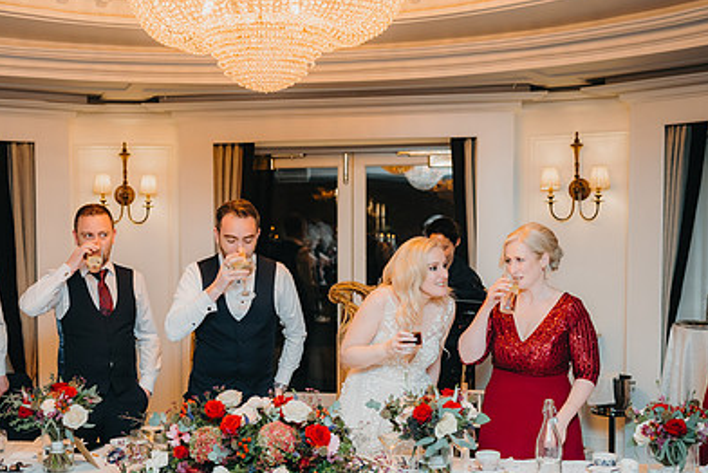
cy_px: 290
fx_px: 1063
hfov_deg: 36.6
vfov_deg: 25.0
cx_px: 268
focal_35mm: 54
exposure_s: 1/200
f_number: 2
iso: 400
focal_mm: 35
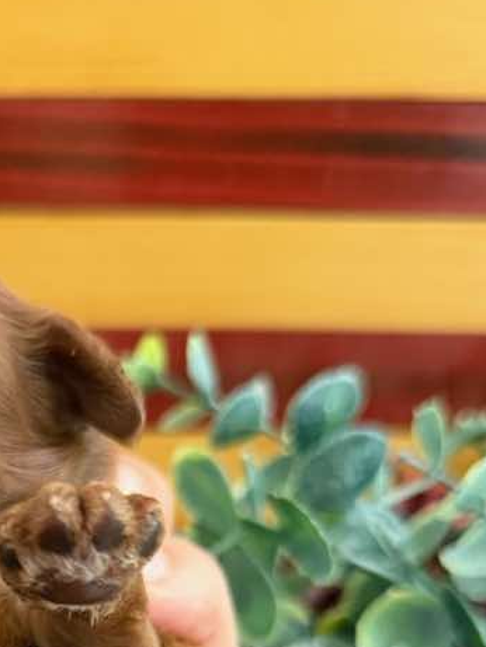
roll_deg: +1.1
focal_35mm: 75
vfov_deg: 22.7
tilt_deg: -31.6
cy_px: 881
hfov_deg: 18.8
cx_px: -55
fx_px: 1403
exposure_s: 1/60
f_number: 1.78
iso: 320
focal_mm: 6.76
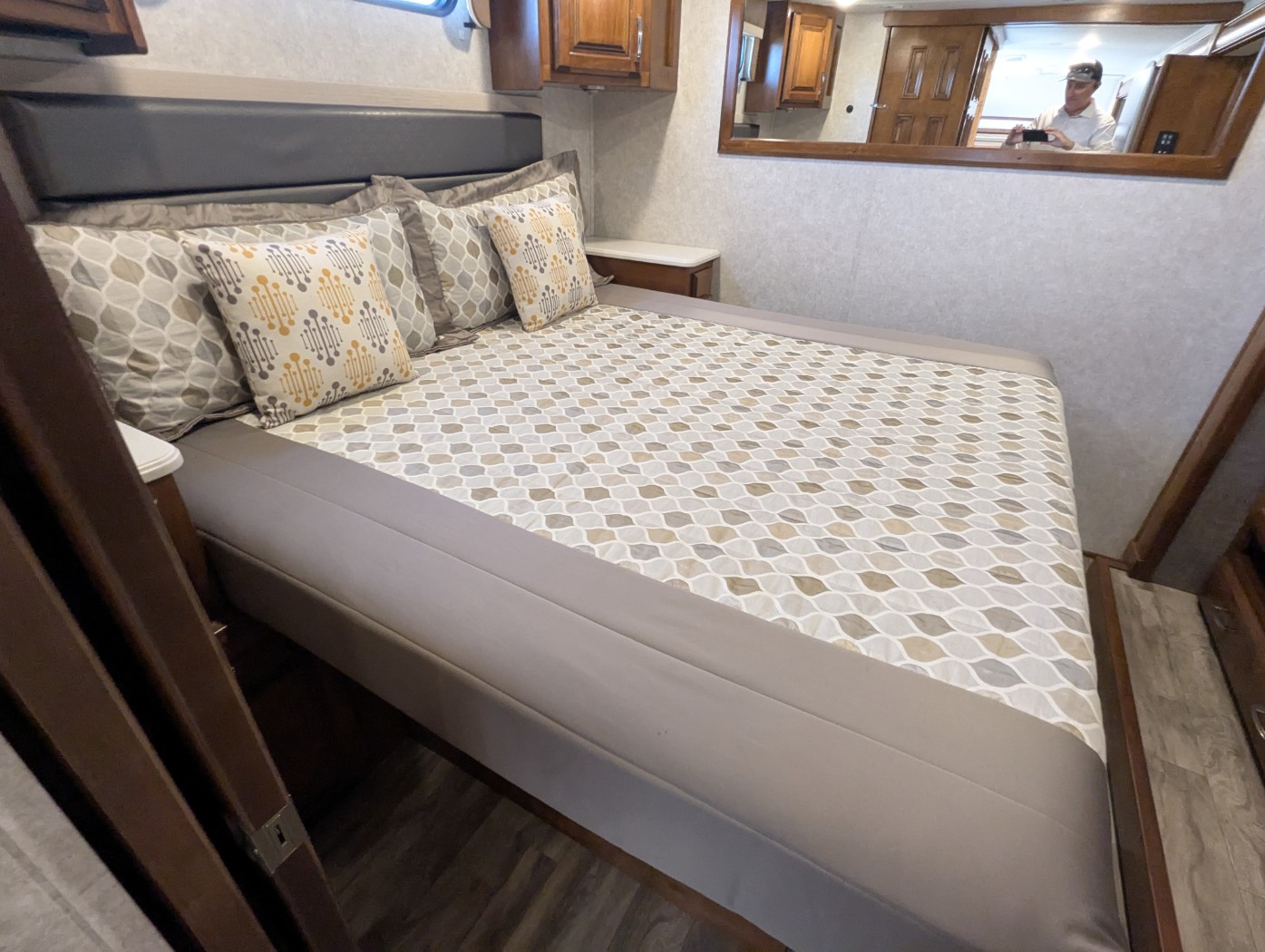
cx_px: 632
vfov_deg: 78.2
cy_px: 476
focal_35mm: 16
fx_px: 585
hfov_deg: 94.4
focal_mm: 2.35
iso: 644
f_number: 2.2
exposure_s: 1/41.3
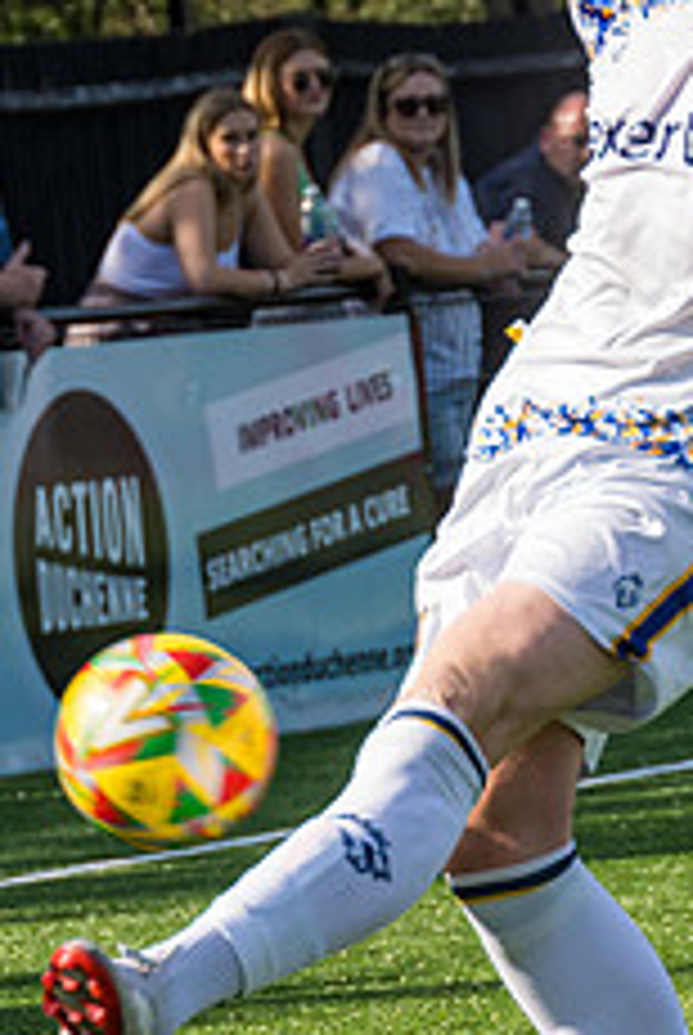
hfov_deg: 3.2
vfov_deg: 4.8
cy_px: 580
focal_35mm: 431
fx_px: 12407
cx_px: -428
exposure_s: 1/1000
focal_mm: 98
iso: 200
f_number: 4.5
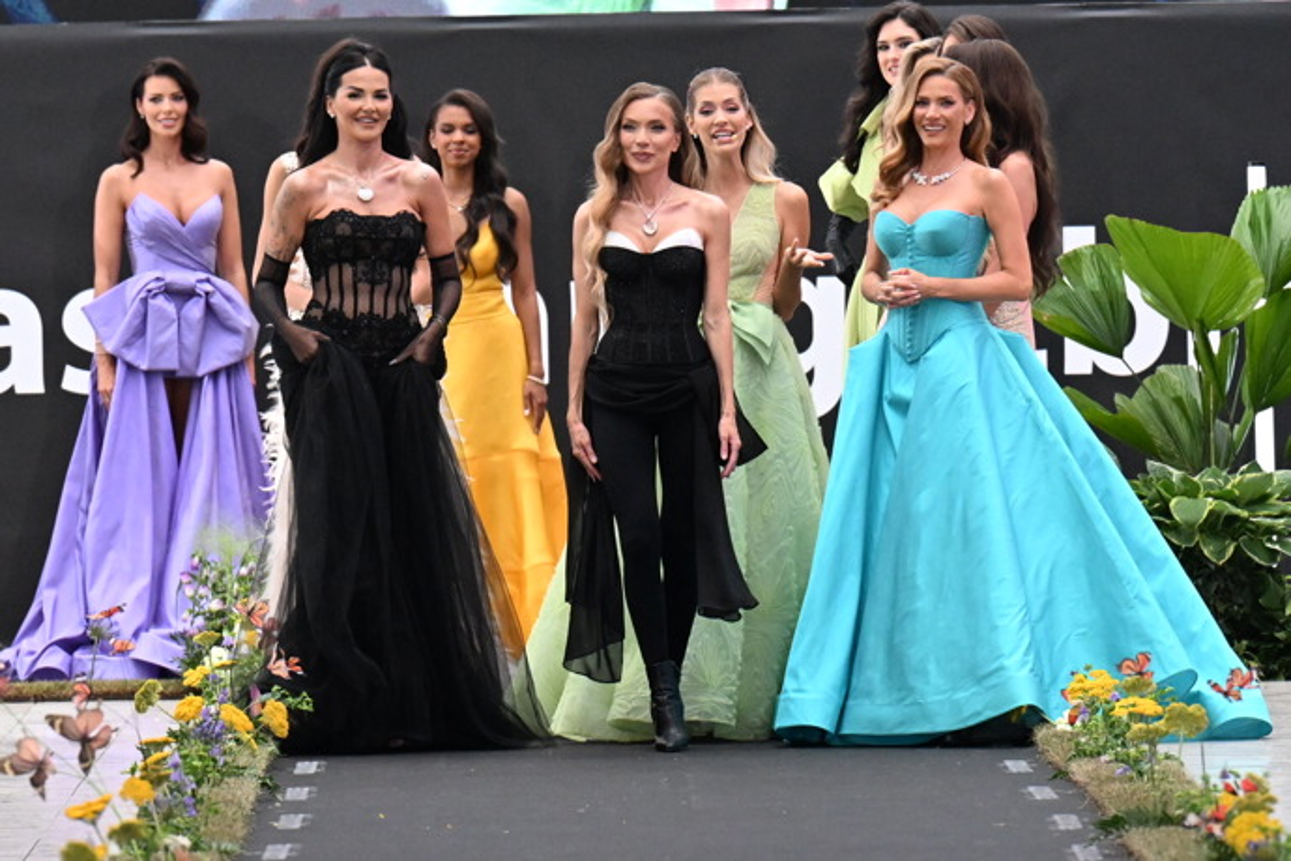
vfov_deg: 4.6
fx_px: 10757
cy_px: 430
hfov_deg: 6.9
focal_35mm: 300
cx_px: 646
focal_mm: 200
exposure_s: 1/320
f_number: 4.5
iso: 3200
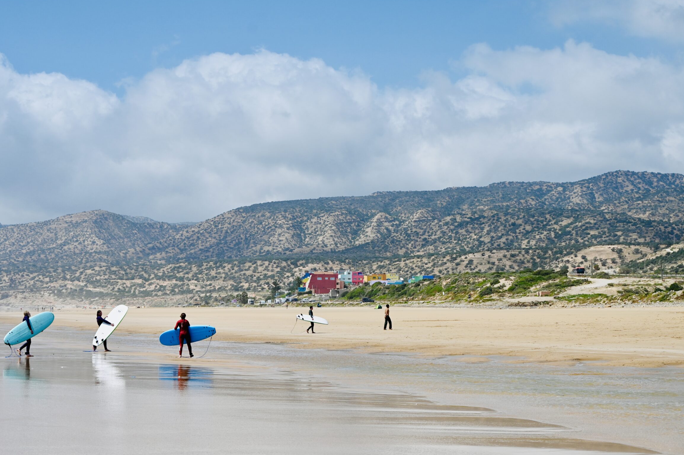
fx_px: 1158
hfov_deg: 32.9
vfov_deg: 22.2
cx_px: 322
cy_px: 225
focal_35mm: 61
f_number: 5.6
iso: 320
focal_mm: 55
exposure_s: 1/4000
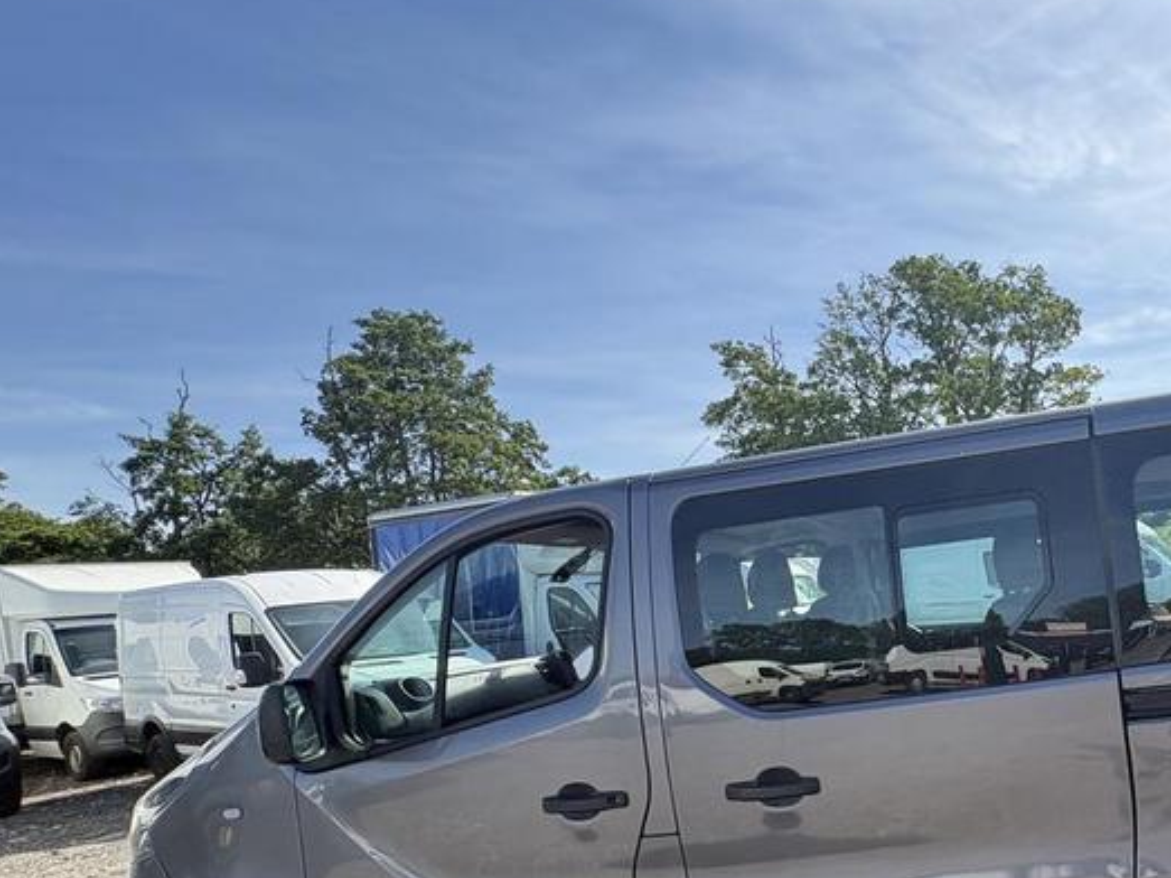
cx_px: 996
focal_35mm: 24
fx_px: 812
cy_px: 611
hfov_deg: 63.0
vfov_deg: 55.2
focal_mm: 2.22
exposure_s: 1/631
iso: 40
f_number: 2.2
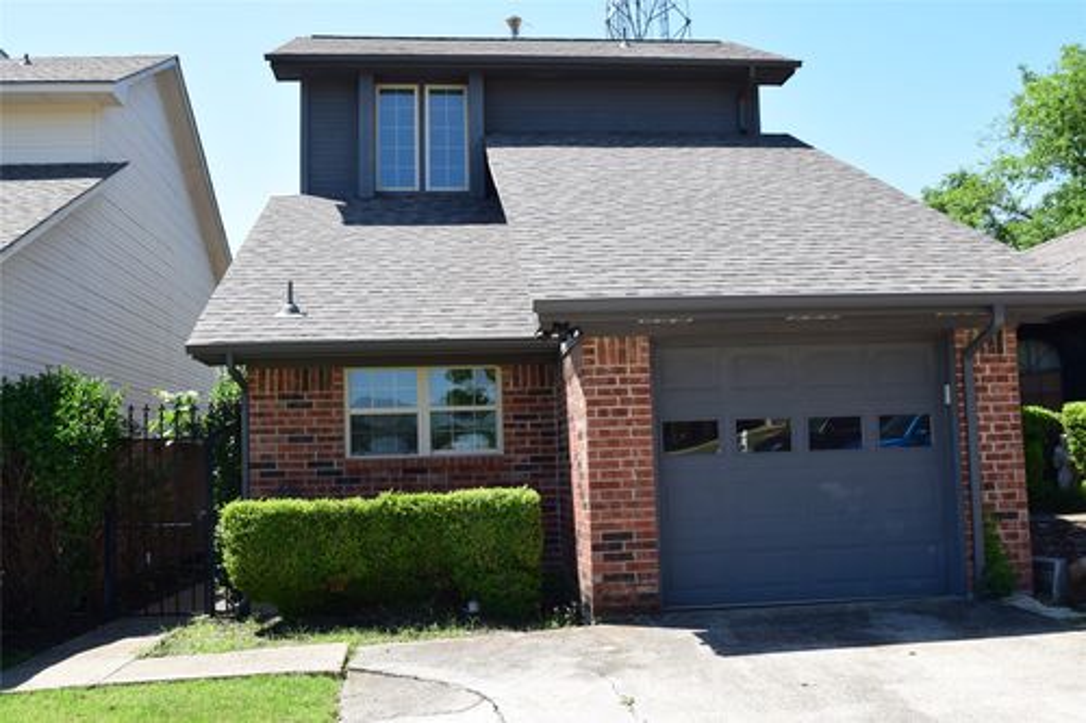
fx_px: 1086
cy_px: 362
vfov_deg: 36.8
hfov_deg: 53.1
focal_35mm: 36
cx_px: 543
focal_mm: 24
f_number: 10
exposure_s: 1/320
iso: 400
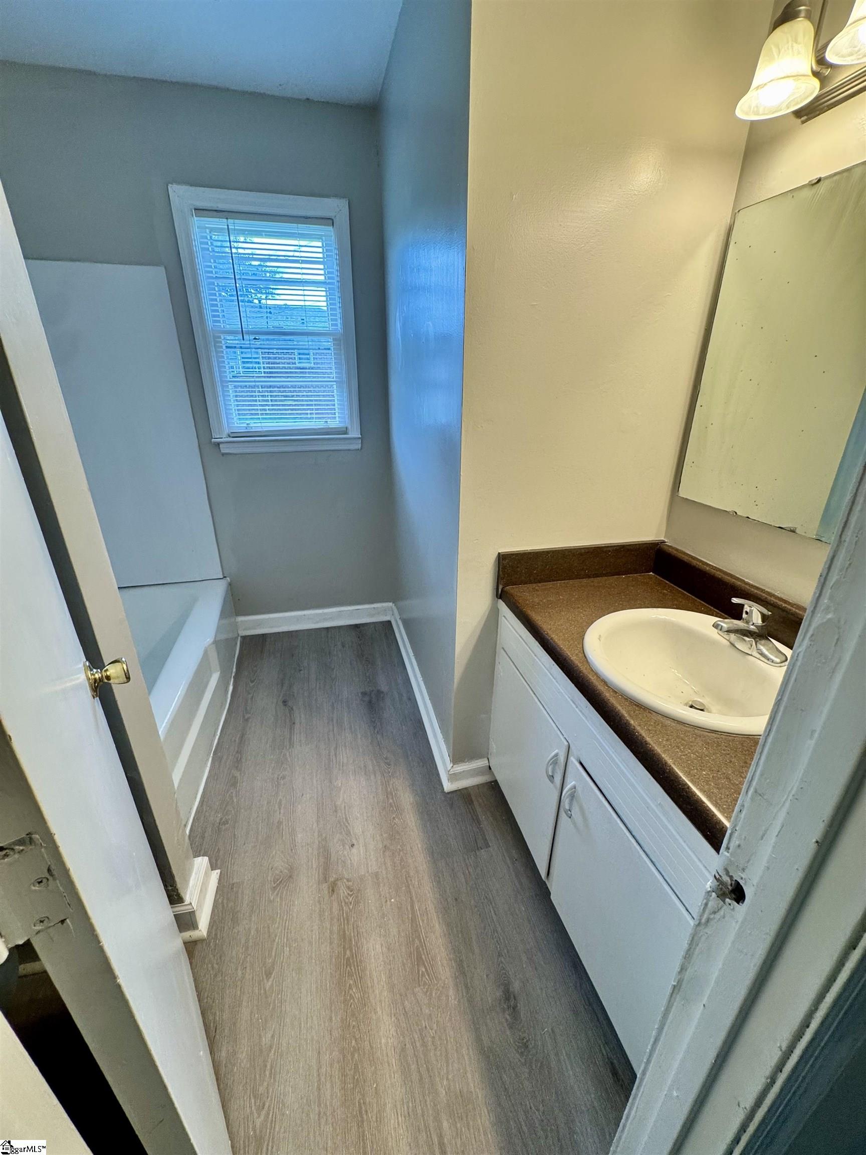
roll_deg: +0.5
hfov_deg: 85.7
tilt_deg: -22.6
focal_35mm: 14
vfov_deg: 102.1
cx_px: 433
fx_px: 467
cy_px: 578
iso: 160
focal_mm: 2.22
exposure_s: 1/120
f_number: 2.2
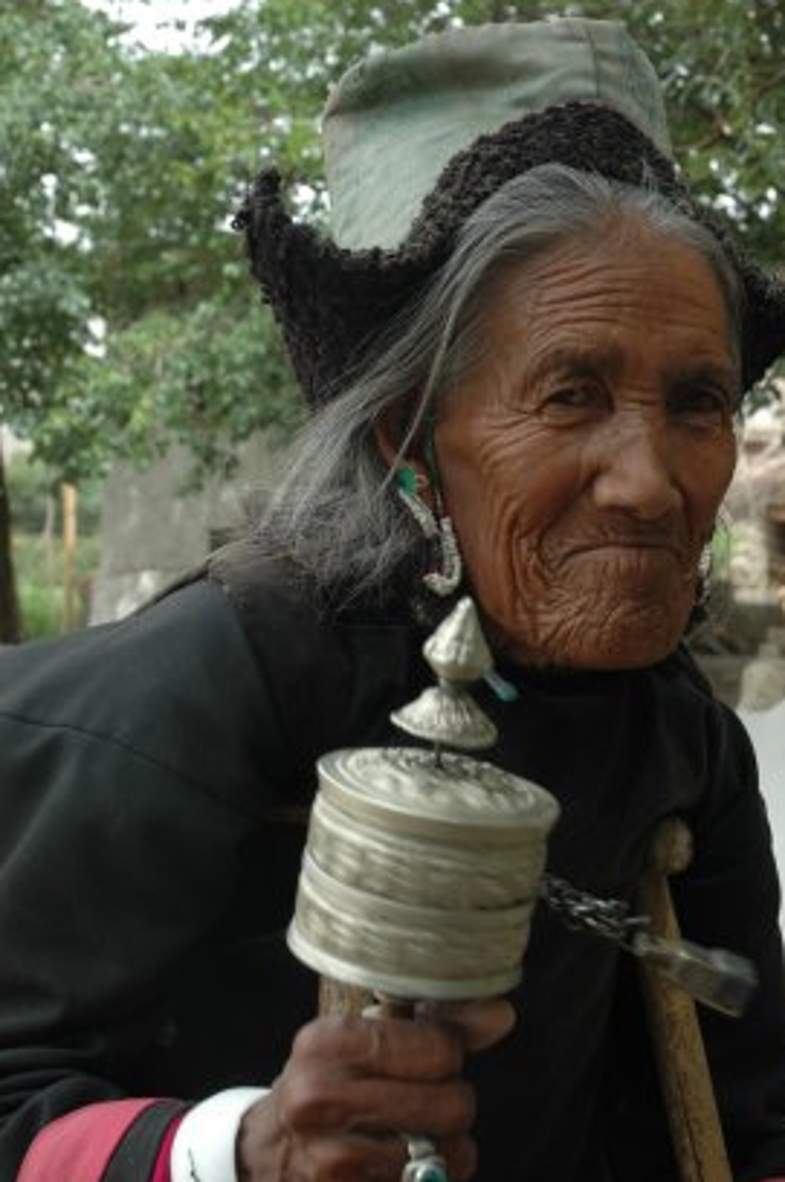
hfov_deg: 20.3
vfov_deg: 30.1
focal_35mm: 67
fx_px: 2197
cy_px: 608
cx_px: 433
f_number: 8
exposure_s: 1/125
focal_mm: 38
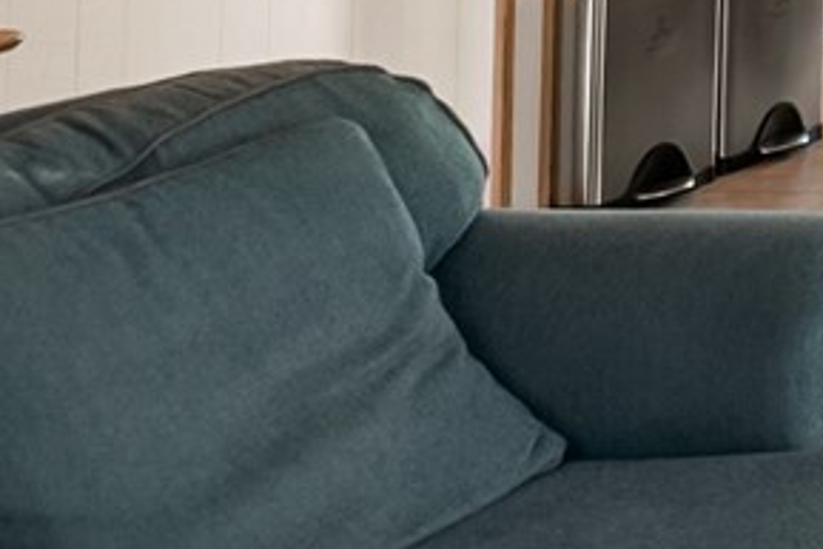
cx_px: 2095
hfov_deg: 14.0
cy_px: -250
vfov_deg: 15.5
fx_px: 1875
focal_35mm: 82
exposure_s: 1/15
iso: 400
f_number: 2.8
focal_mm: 14
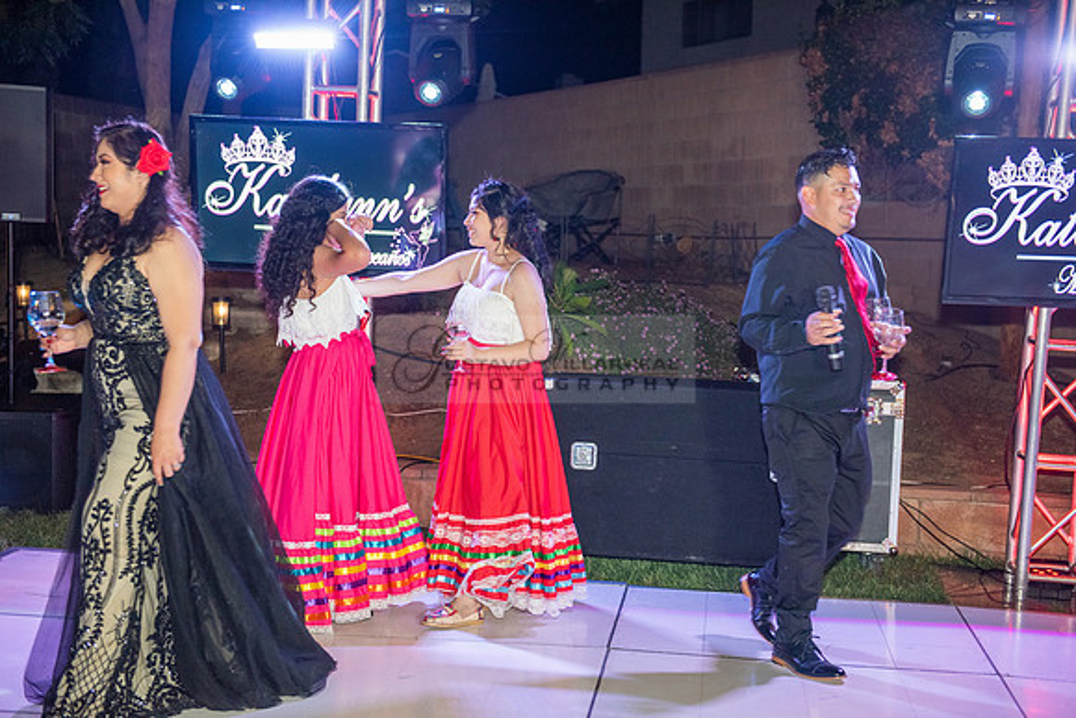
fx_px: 1495
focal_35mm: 50
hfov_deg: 39.6
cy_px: 359
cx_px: 538
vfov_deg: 27.0
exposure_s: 1/100
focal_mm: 50
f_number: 3.2
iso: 1600
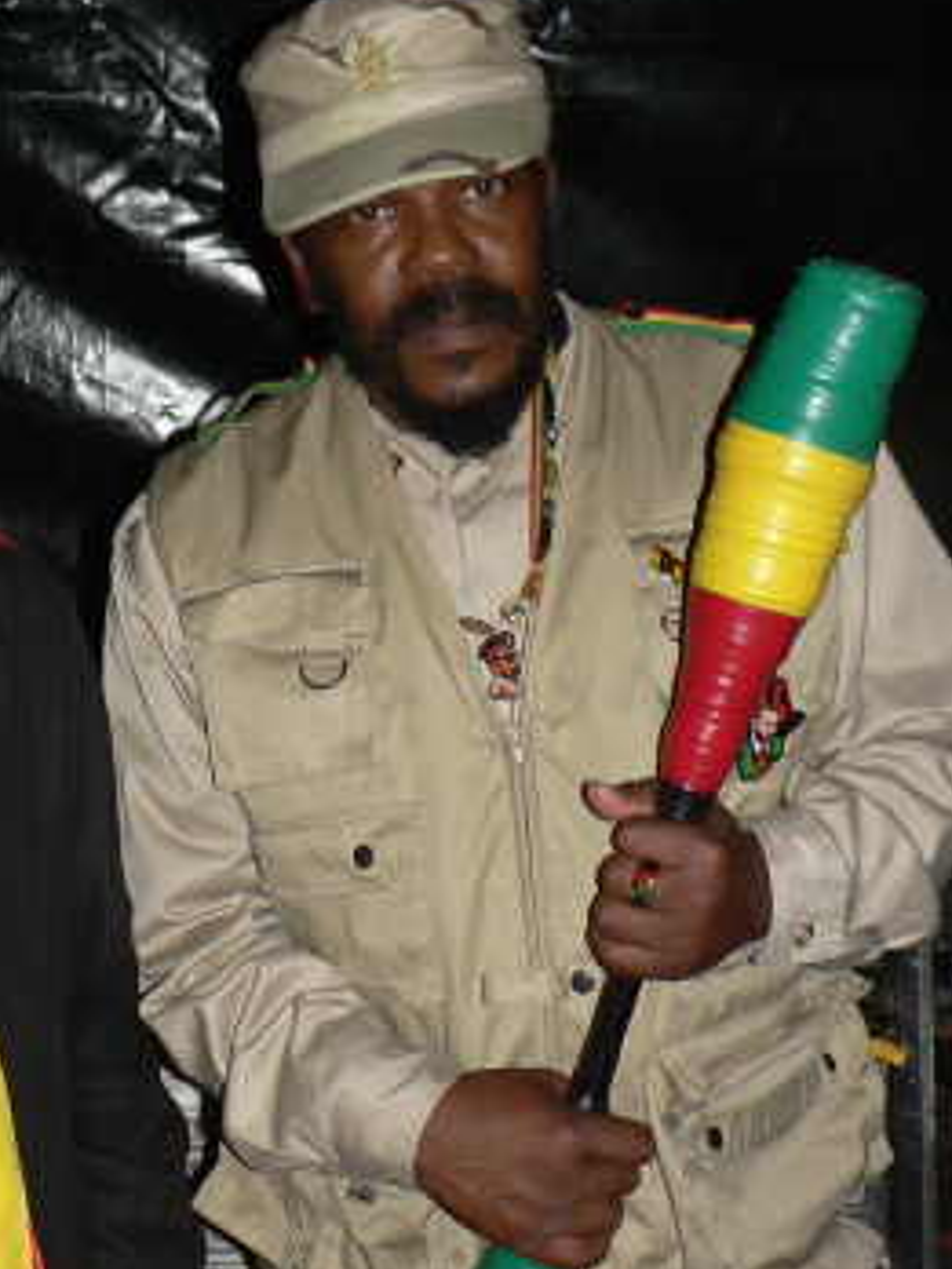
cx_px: 181
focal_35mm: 57
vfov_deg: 33.5
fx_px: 2090
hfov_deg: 25.2
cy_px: 833
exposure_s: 1/60
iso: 100
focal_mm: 6
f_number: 2.8
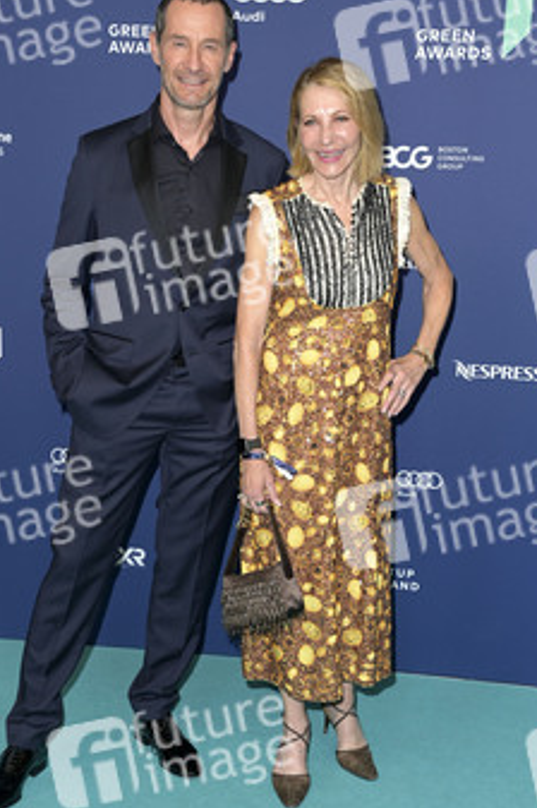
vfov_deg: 35.1
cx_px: 240
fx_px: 1278
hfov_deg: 23.7
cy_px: 393
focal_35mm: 57
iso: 800
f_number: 5.6
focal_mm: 48
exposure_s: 1/250
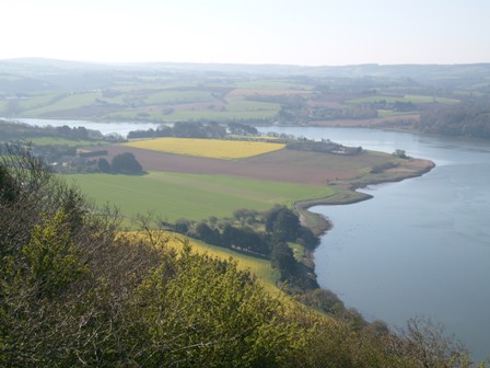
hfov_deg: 31.7
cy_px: 184
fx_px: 863
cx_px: 245
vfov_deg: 24.0
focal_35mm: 61
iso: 80
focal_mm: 10.3
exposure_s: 1/180
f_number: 9.1
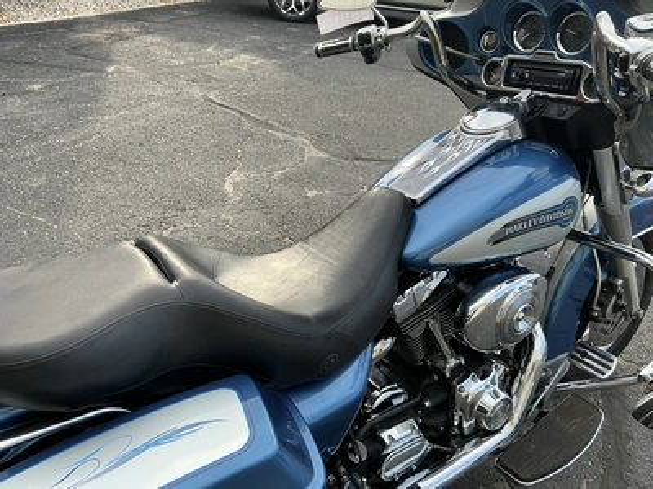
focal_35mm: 28
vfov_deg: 49.7
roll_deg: -7.7
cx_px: 326
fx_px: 528
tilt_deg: -30.2
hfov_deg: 63.4
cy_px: 244
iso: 20
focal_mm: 3
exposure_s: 1/233
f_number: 1.8
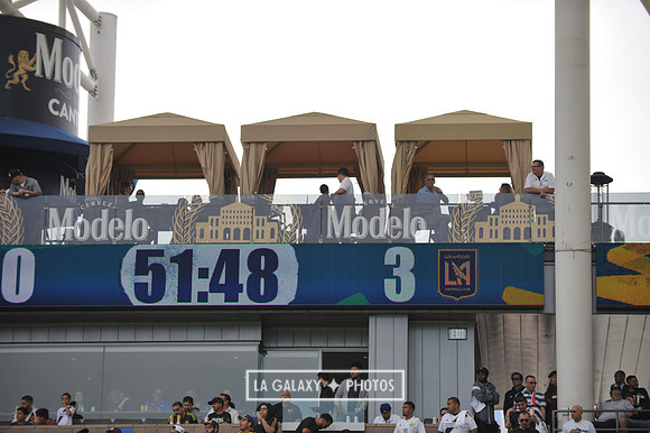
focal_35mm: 140
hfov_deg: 14.7
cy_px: 216
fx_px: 2526
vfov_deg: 9.8
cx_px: 325
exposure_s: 1/2500
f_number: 3.5
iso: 320
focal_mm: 140
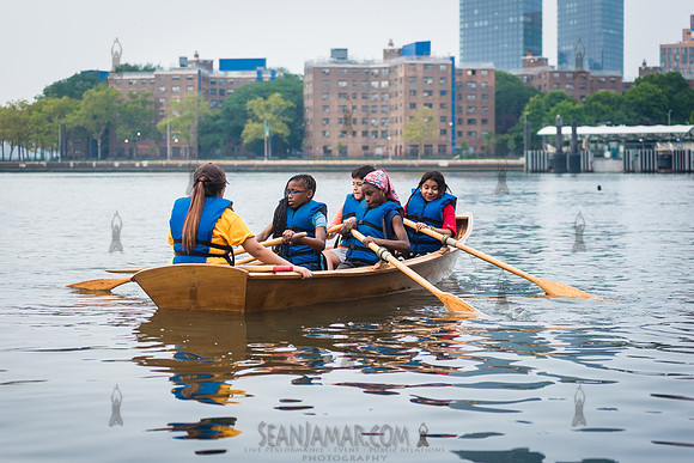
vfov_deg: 17.1
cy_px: 232
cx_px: 347
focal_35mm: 80
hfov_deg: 25.3
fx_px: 1544
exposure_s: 1/1000
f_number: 4
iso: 250
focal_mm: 80
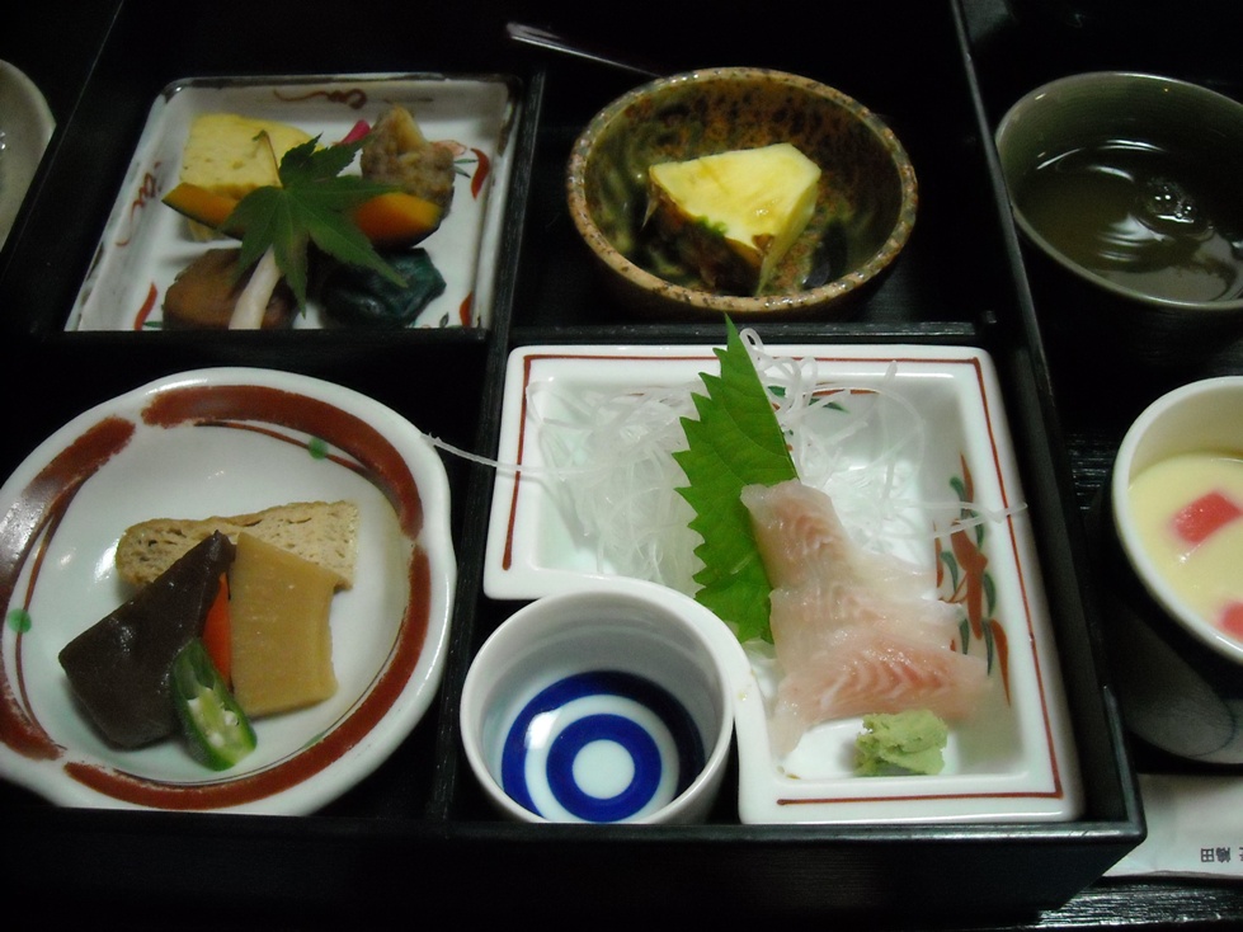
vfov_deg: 40.7
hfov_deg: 52.6
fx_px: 1257
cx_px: 622
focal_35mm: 35
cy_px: 466
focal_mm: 5.7
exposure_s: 1/96
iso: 800
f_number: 2.8
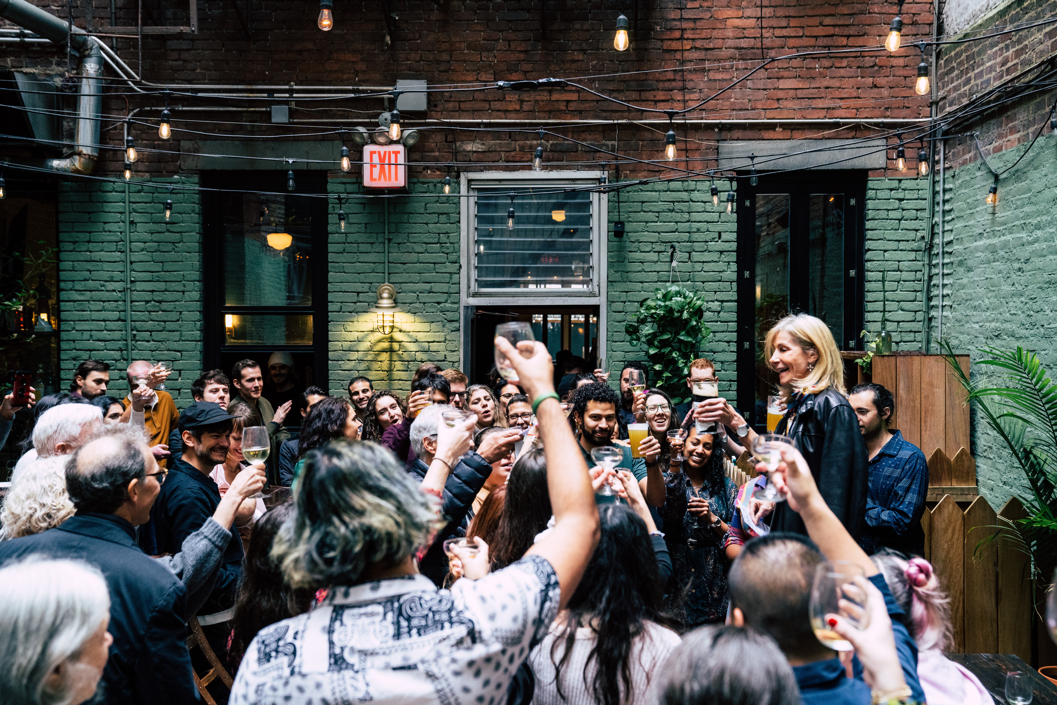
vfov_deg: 29.2
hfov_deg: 42.7
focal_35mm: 46
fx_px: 1351
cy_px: 352
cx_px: 528
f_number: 4
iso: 2500
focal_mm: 46
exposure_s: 1/160
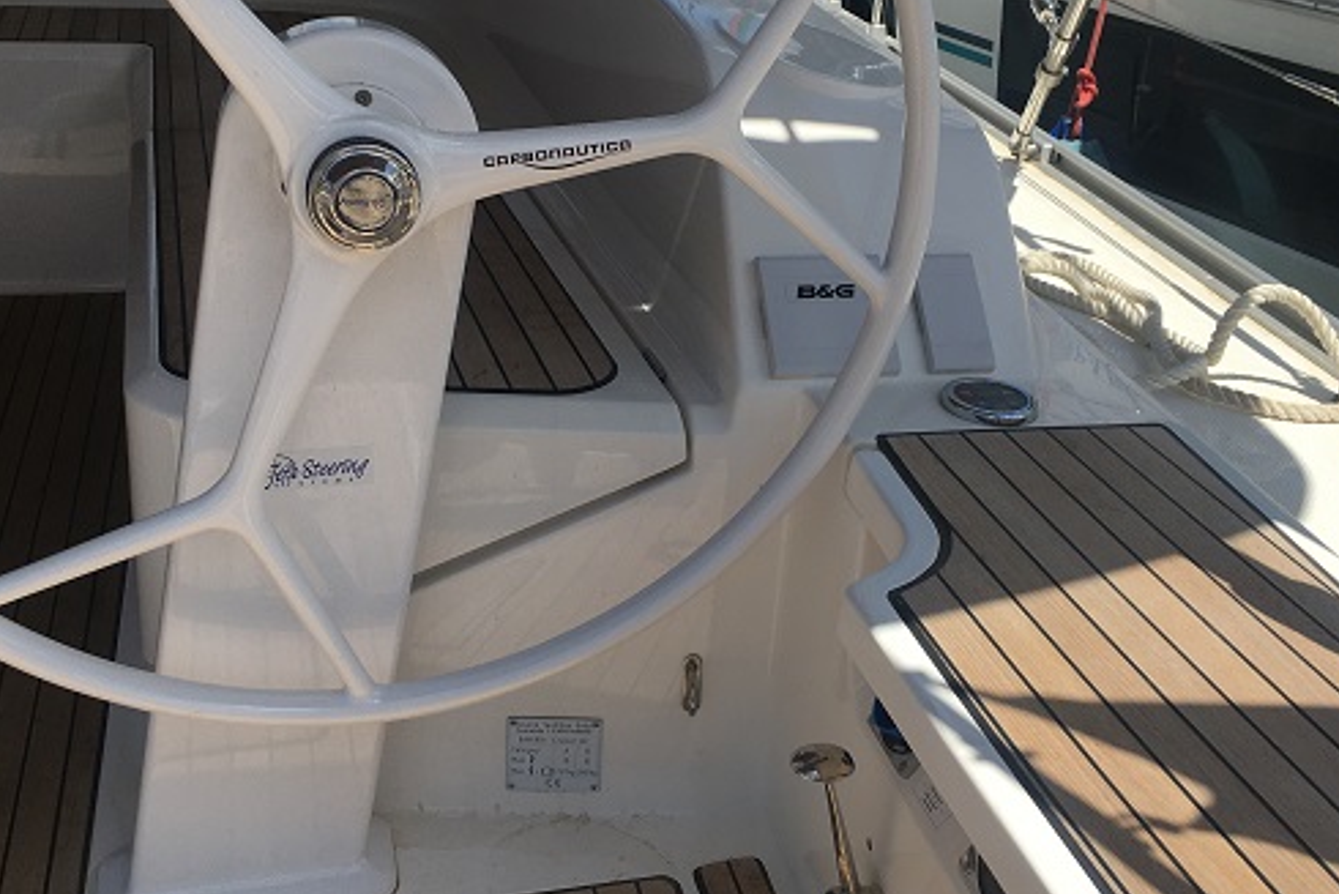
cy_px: 353
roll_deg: -1.3
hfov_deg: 47.4
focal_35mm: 41
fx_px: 1525
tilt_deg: -21.6
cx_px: 672
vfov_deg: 32.5
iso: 25
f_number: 2.2
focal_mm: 4.15
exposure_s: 1/2262
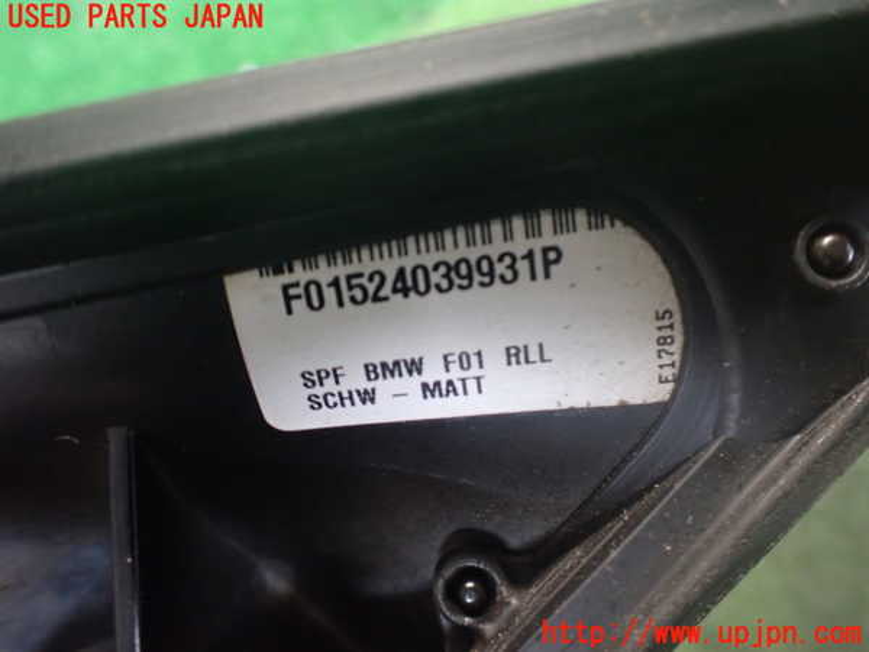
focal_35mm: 30
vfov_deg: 46.8
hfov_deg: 60.0
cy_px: 326
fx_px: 753
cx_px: 434
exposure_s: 1/30
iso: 800
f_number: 2.3
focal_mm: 5.4
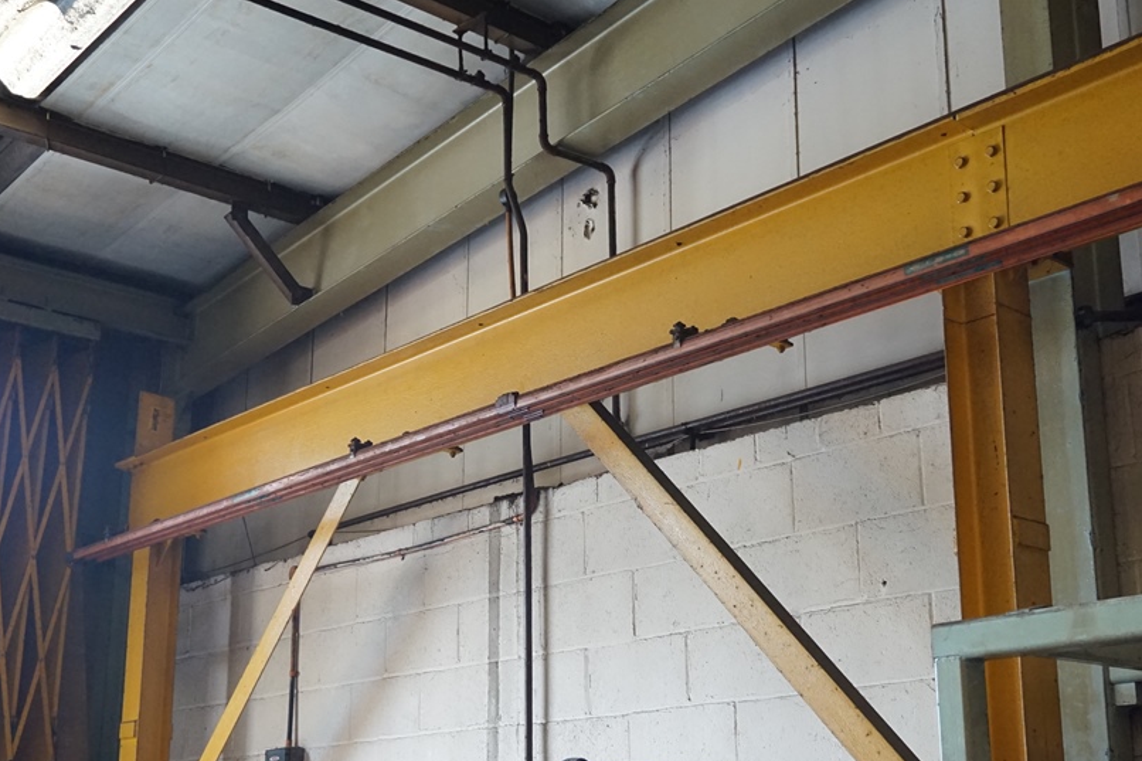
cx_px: 622
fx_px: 1511
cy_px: 461
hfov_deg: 41.4
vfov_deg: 28.2
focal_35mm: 48
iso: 2500
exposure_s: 1/160
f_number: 4.5
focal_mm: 25
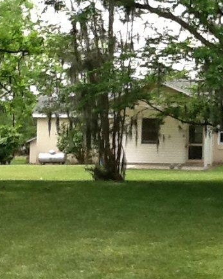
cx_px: 211
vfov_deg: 20.0
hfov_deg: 15.9
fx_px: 784
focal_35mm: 95
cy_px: 69
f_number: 2.4
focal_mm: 2.03
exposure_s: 1/270
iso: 40
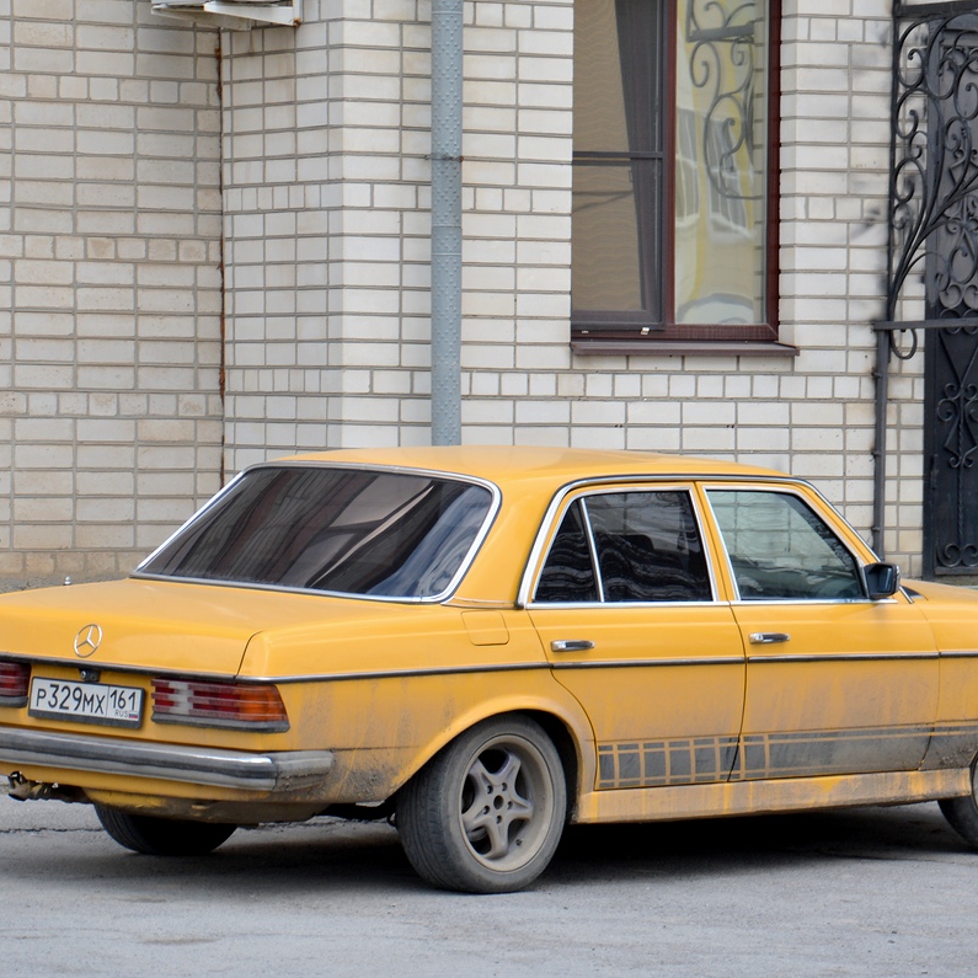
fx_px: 5530
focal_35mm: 173
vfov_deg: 10.1
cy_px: 488
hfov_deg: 10.1
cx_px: 557
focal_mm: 90
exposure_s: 1/200
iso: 200
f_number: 7.1
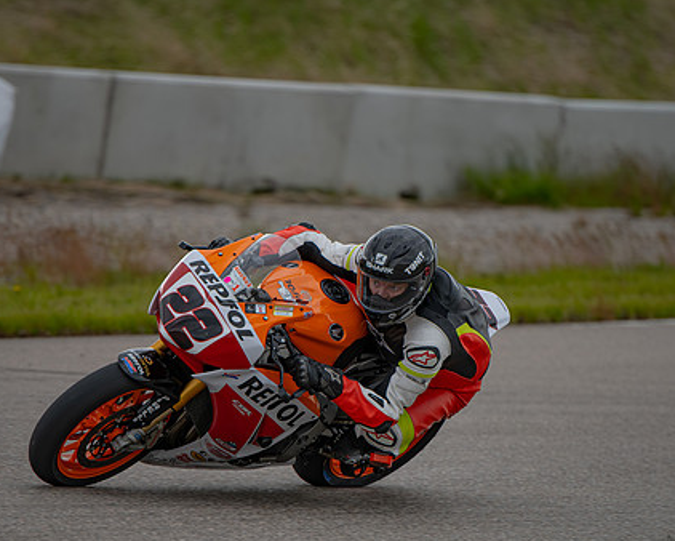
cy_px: 360
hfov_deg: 6.2
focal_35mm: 313
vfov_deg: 4.9
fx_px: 6256
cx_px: 336
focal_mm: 200
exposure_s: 1/1600
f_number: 2.8
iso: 110
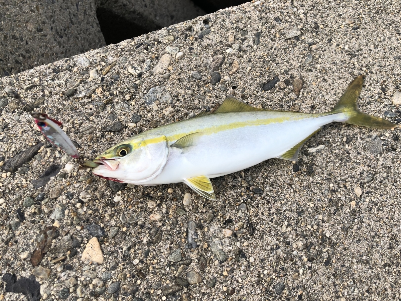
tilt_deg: -66.0
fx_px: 324
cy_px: 150
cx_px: 200
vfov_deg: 49.7
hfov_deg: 63.4
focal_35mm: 28
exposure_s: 1/923
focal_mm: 4
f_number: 1.8
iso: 20
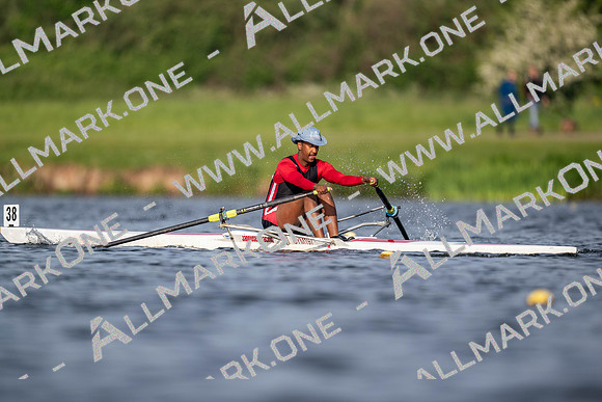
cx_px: 301
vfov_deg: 2.3
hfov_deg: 3.4
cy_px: 201
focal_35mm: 600
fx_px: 10035
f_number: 4
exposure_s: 1/2500
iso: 220
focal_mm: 600
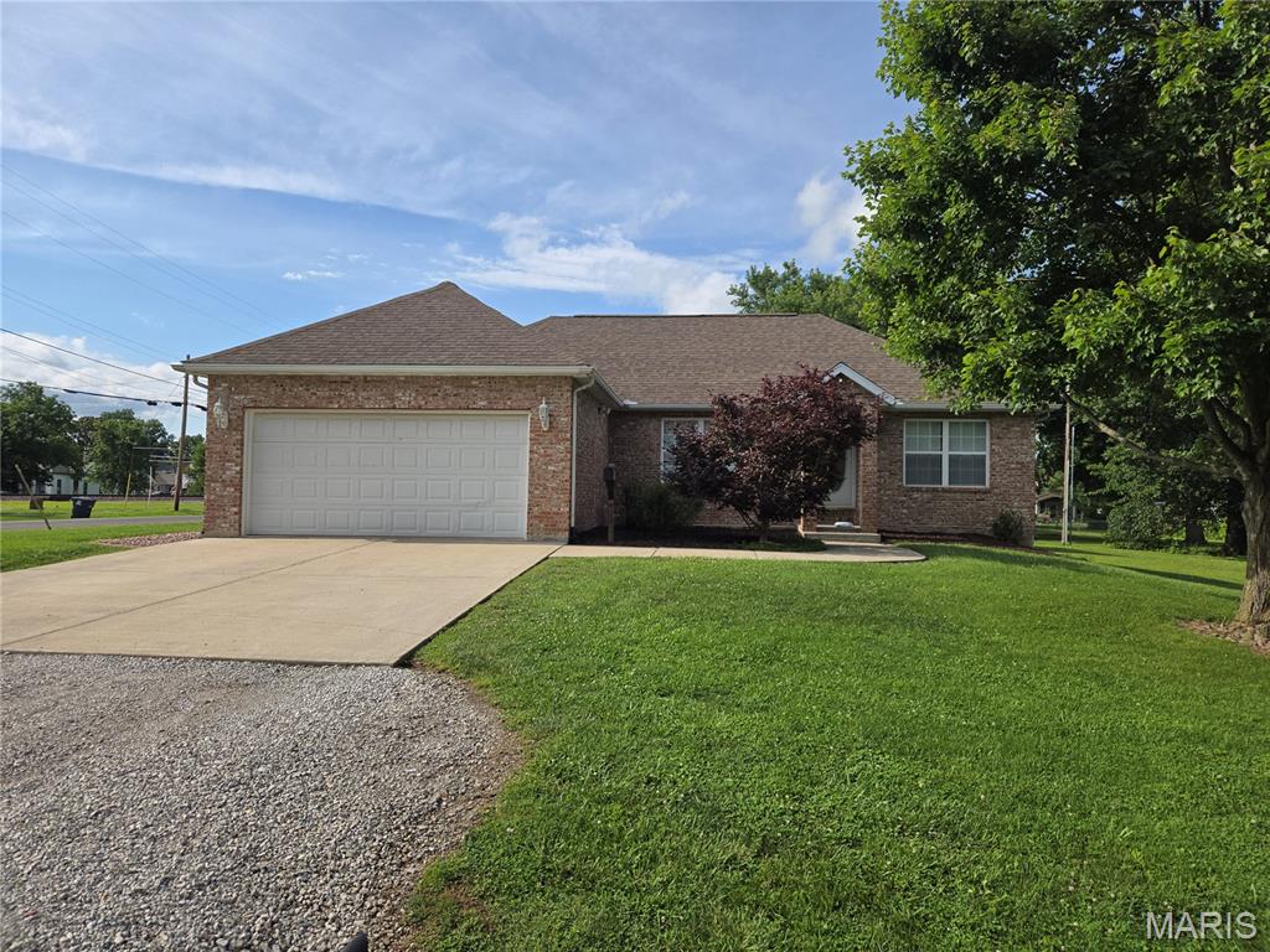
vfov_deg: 58.9
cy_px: 476
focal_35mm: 23
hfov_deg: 73.9
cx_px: 635
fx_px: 844
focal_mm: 5.4
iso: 25
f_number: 1.8
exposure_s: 1/2339
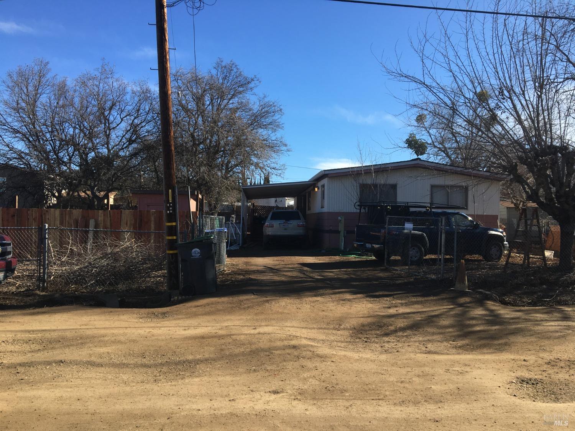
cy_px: 216
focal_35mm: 29
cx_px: 288
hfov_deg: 61.7
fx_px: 482
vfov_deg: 48.2
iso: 25
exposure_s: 1/1012
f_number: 2.2
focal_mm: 4.15
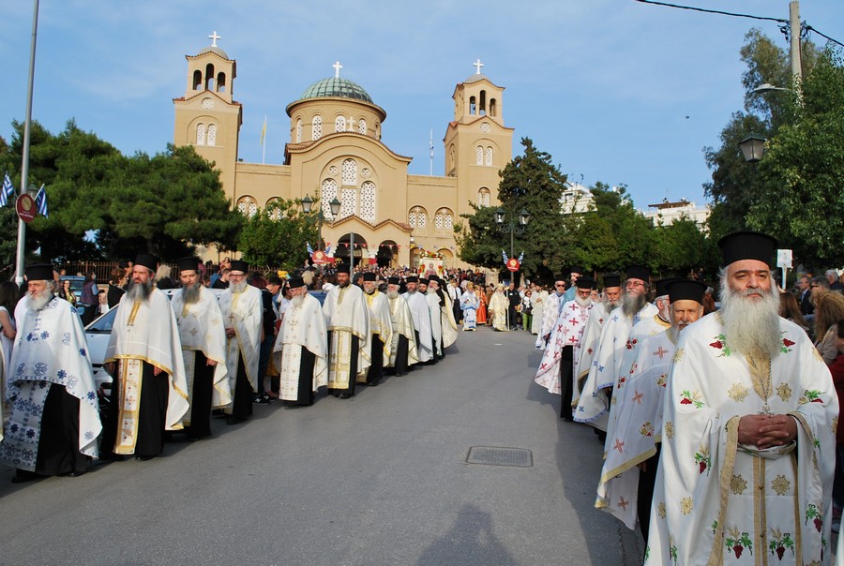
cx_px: 422
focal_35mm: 27
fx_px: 634
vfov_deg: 48.1
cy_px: 283
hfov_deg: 67.3
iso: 100
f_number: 7.1
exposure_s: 1/200
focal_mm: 18
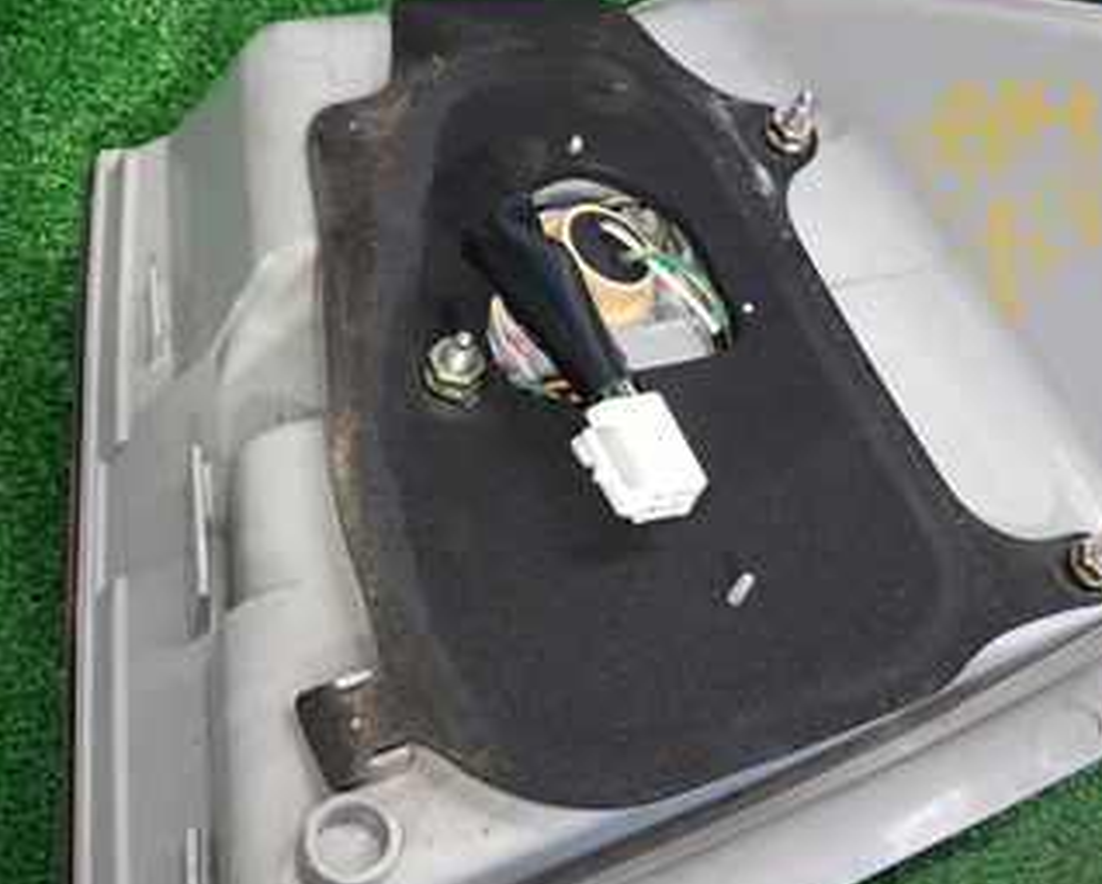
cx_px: 863
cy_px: 527
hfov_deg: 38.9
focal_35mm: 46
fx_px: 1502
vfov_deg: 32.7
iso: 250
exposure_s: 1/30
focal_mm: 4.5
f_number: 2
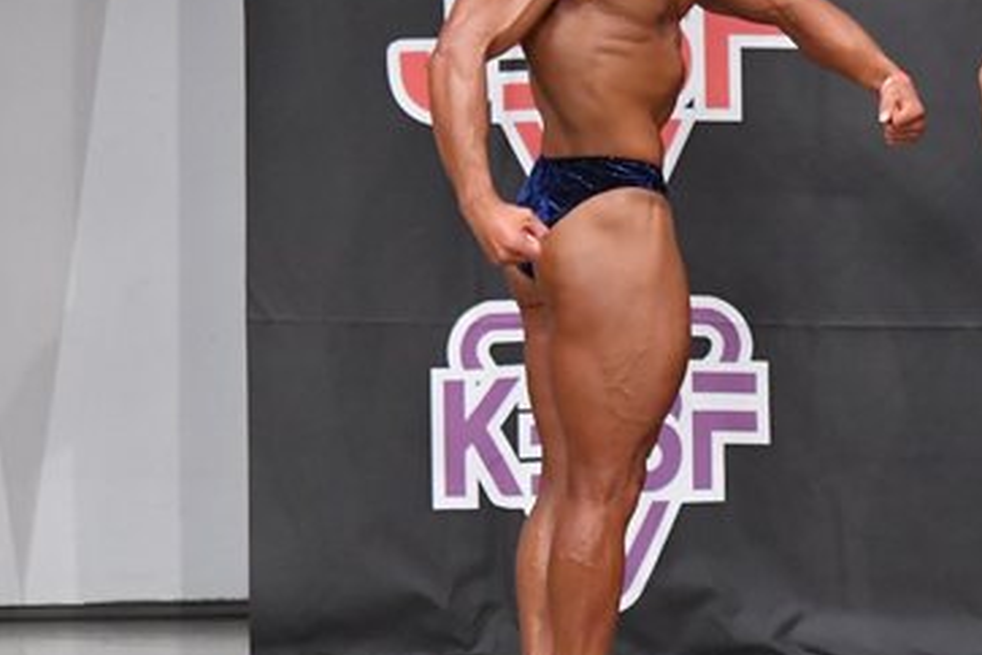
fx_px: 11756
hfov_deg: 4.8
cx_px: 916
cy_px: 268
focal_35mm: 431
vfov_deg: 3.2
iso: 6400
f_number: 5.6
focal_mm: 135
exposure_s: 1/400
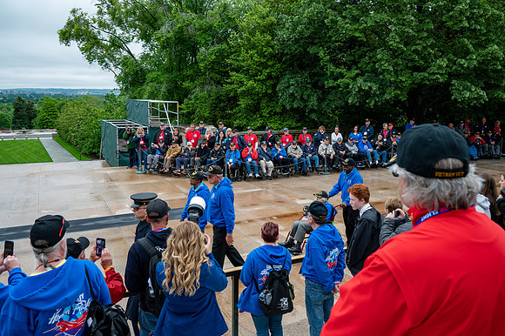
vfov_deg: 42.9
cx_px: 252
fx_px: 428
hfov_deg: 61.1
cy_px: 168
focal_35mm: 30
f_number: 6.3
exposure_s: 1/100
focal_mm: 30.5
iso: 220
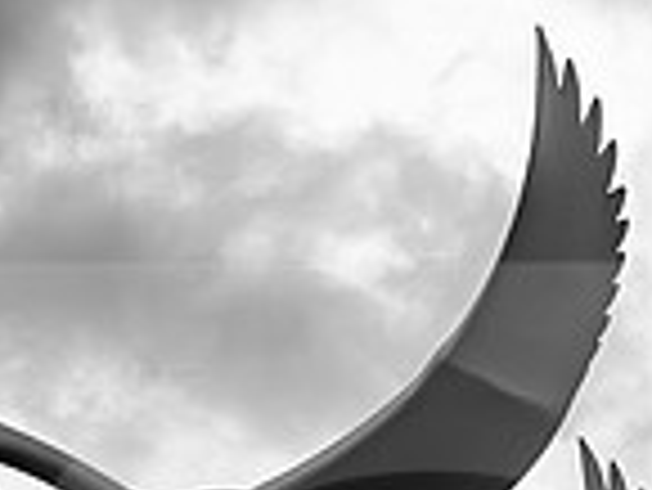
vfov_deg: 7.2
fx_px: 3864
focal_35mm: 205
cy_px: 568
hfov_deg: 9.5
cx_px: 849
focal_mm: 28
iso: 400
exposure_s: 1/2000
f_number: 8
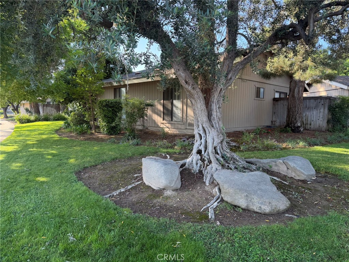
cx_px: 174
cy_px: 131
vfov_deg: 56.8
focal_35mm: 24
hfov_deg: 71.6
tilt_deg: -5.1
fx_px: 242
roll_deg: -0.2
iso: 80
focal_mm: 6.76
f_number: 1.78
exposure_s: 1/284
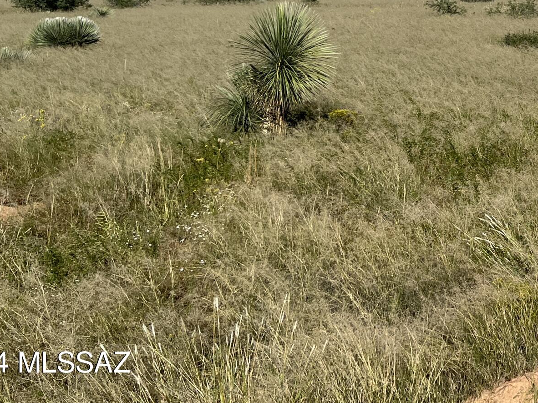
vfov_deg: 20.5
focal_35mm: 66
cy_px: -102
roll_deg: +0.7
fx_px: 1026
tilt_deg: +5.5
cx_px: 604
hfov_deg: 26.8
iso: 50
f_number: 1.6
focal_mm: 5.1
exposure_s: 1/5076
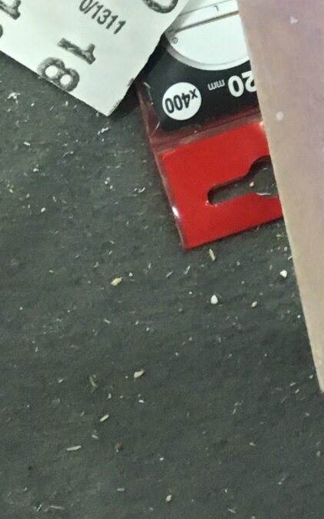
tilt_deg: -49.8
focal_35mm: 114
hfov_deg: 10.7
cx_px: 586
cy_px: -225
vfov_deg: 16.8
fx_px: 1611
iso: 160
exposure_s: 1/33
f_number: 2.2
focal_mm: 4.15
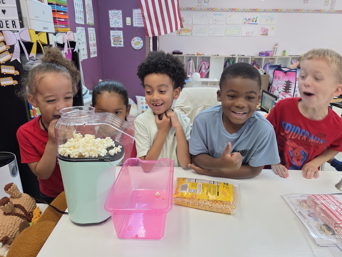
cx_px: 171
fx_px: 227
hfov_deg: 73.9
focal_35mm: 23
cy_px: 128
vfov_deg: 58.9
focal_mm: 6.3
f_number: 1.7
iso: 320
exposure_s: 1/60
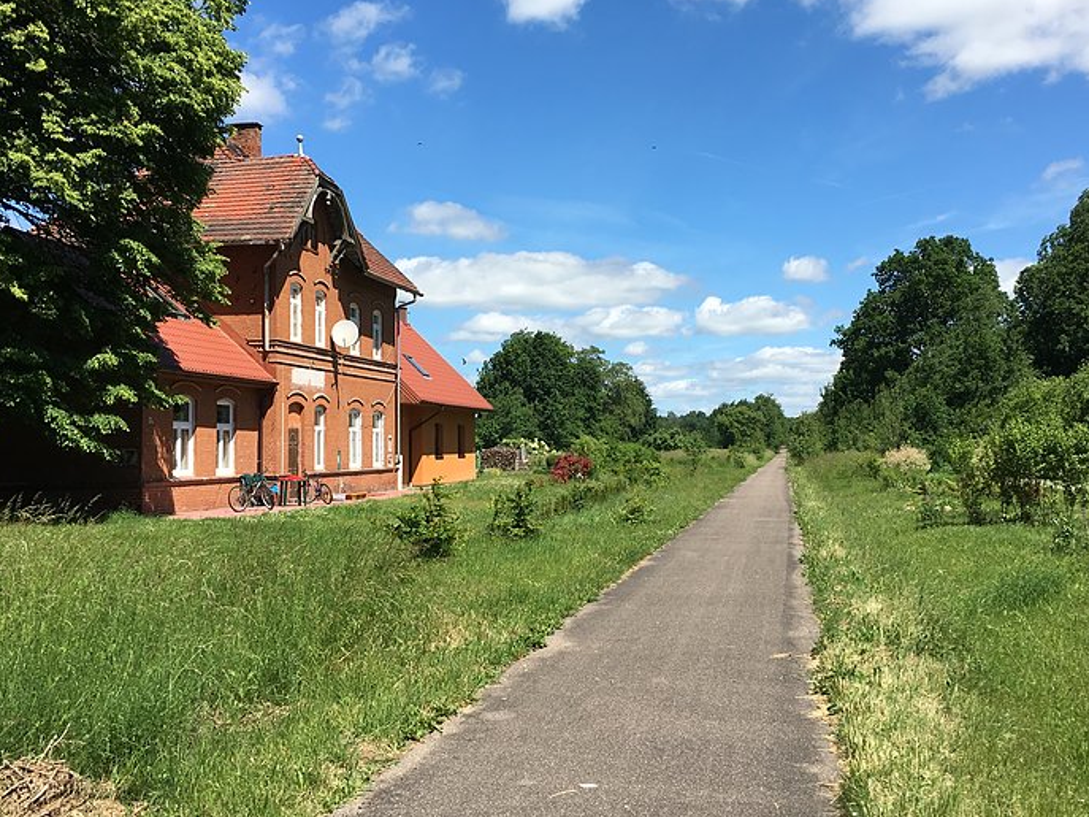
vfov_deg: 37.6
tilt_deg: +4.3
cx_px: 572
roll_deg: +1.0
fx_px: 1195
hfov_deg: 49.0
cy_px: 343
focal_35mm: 38
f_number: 2.2
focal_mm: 4.15
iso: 25
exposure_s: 1/1672
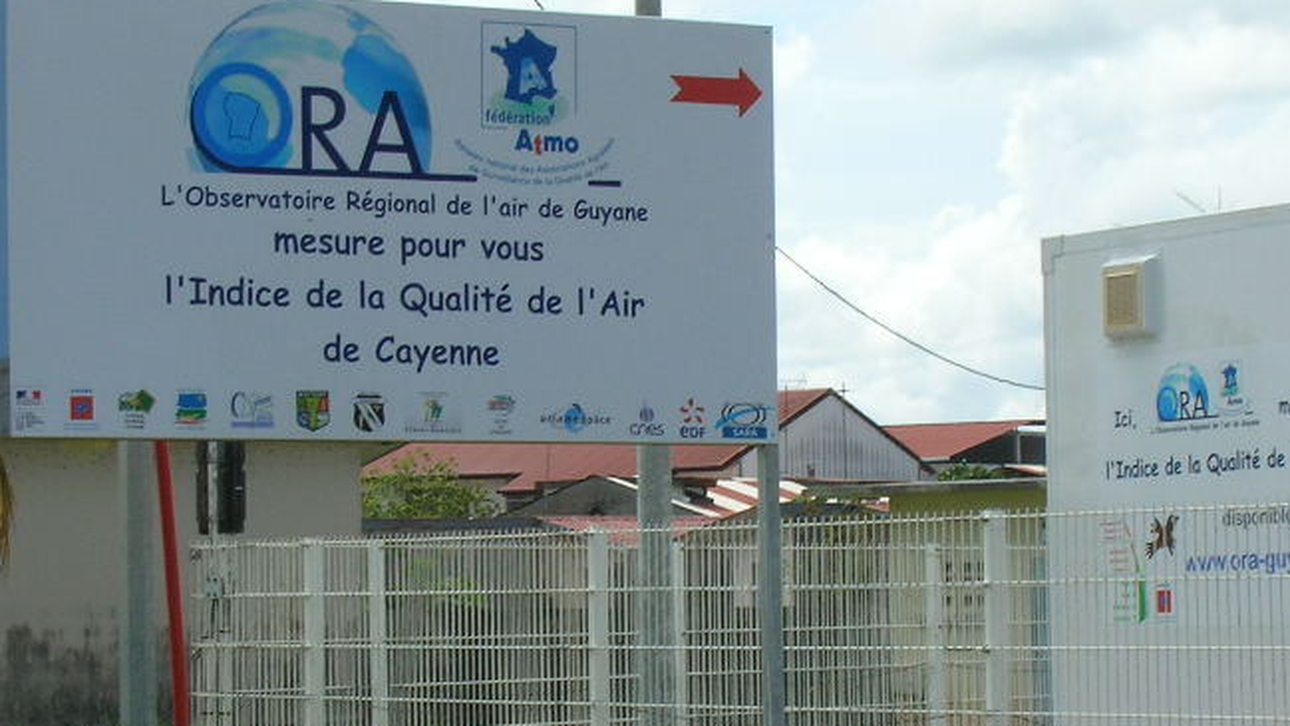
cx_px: 763
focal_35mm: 134
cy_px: 533
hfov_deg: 16.0
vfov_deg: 9.0
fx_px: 4583
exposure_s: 1/216
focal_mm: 13
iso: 50
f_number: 6.9
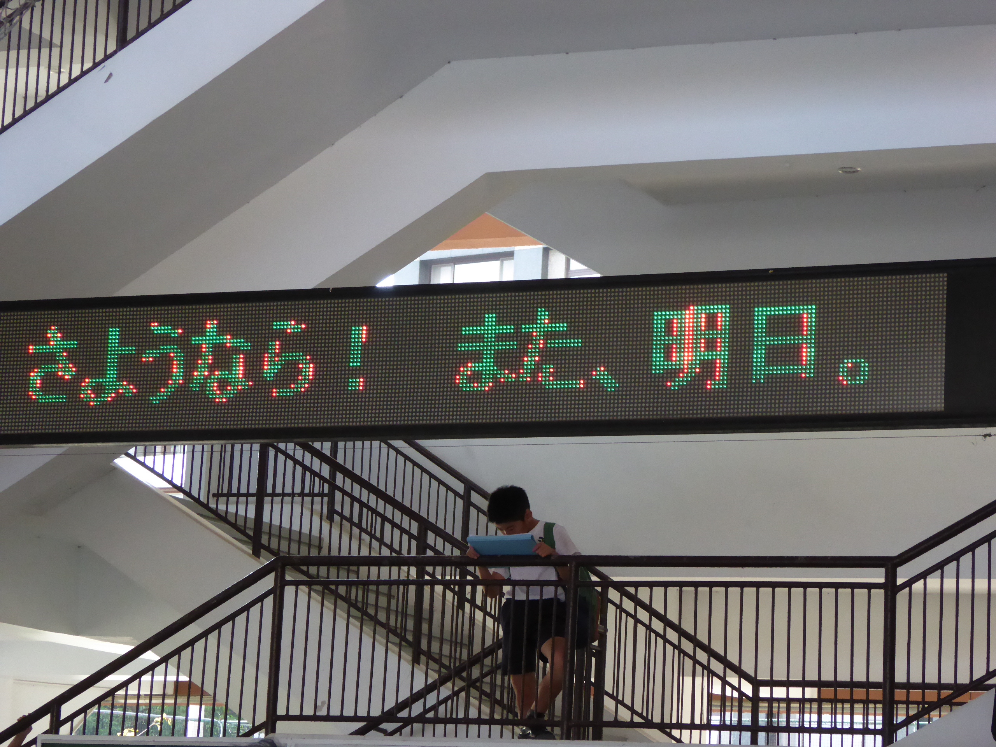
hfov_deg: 16.8
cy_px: 374
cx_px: 498
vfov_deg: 12.7
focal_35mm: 117
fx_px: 3366
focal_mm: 19
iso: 640
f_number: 5.1
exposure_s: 1/125
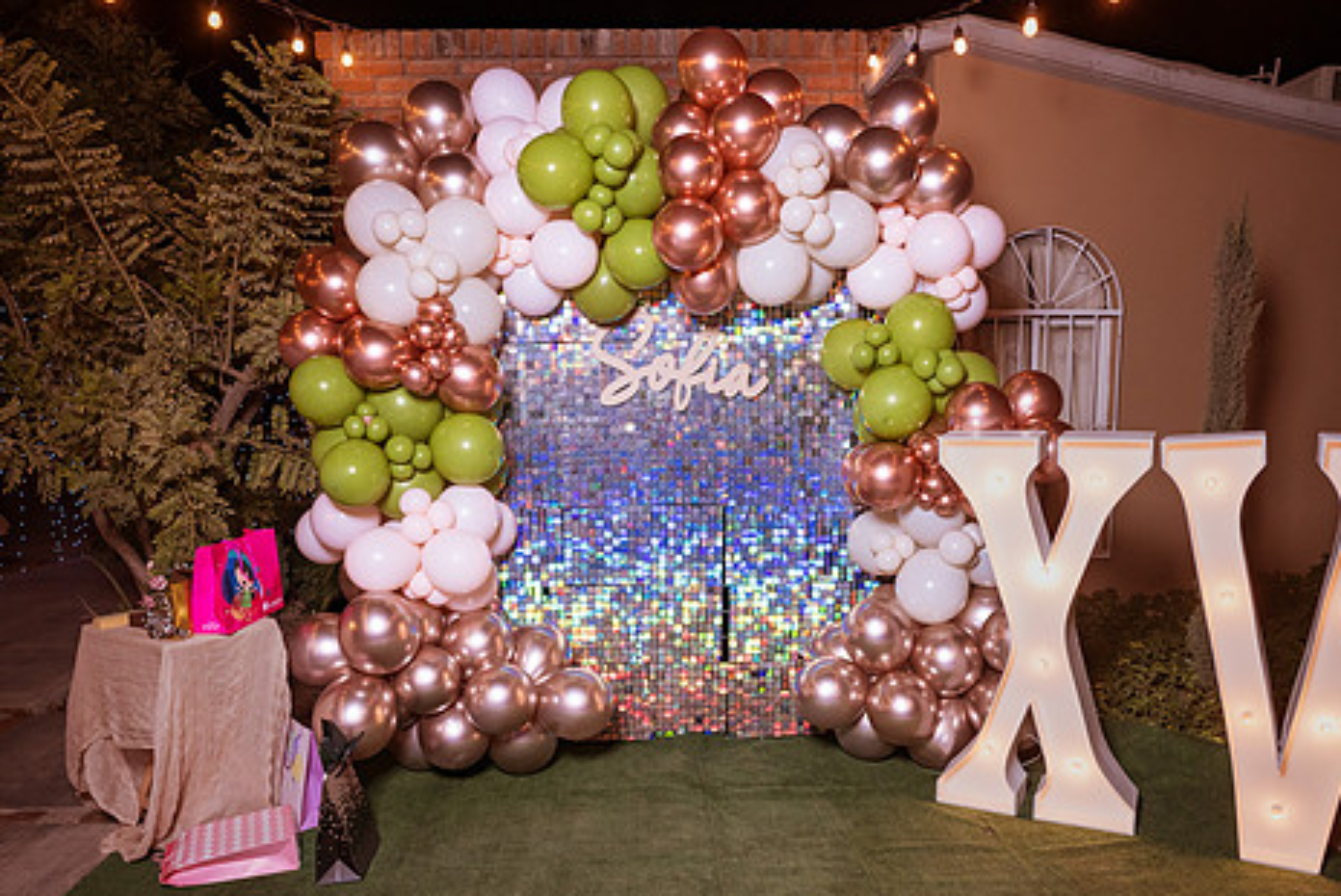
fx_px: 932
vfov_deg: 51.1
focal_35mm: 25
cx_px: 699
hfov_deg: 71.4
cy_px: 527
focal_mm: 20
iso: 1000
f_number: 4.5
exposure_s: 1/125
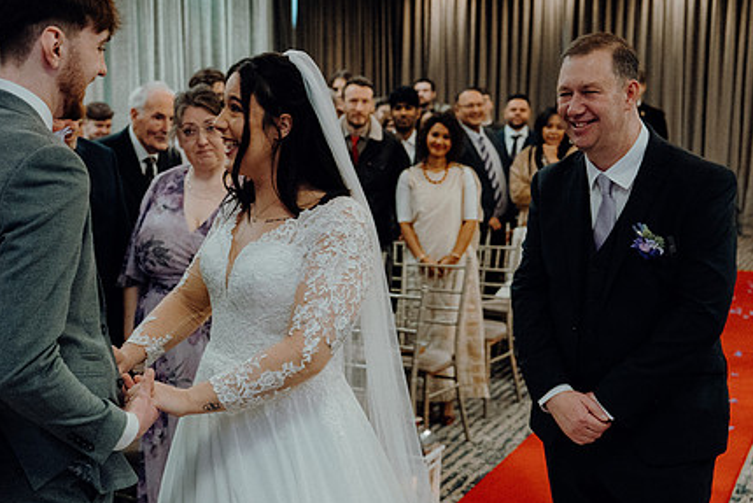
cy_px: 304
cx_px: 252
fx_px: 1130
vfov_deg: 25.0
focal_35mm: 54
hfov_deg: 36.5
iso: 5000
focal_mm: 40
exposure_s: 1/200
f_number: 3.5
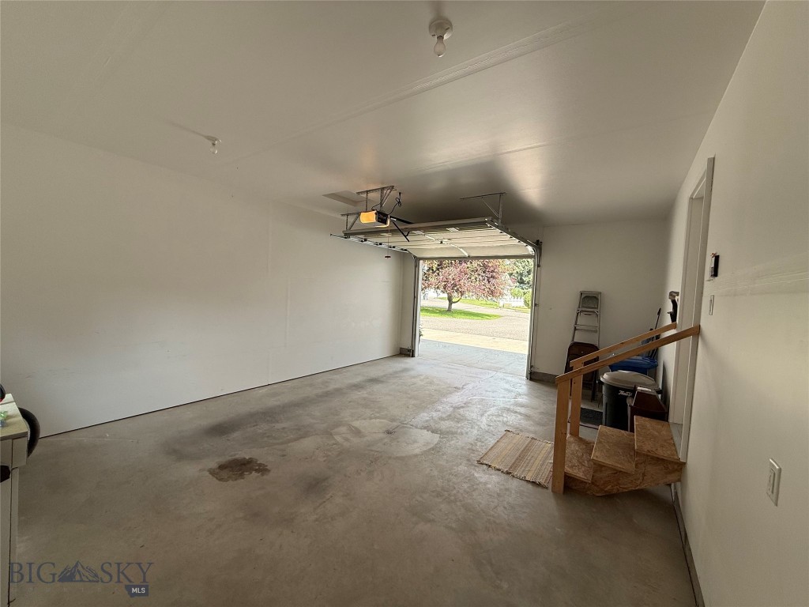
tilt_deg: -2.9
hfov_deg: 102.1
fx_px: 327
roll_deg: -2.5
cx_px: 404
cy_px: 304
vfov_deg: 85.7
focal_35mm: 14
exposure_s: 1/318
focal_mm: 2.22
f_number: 2.2
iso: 64
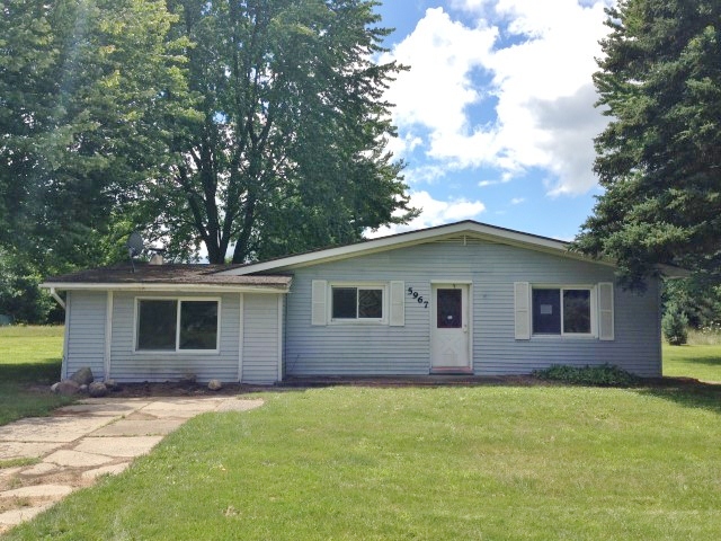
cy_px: 270
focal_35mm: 33
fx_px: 687
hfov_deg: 55.4
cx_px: 360
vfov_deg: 42.9
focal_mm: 4.13
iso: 50
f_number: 2.4
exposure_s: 1/1642
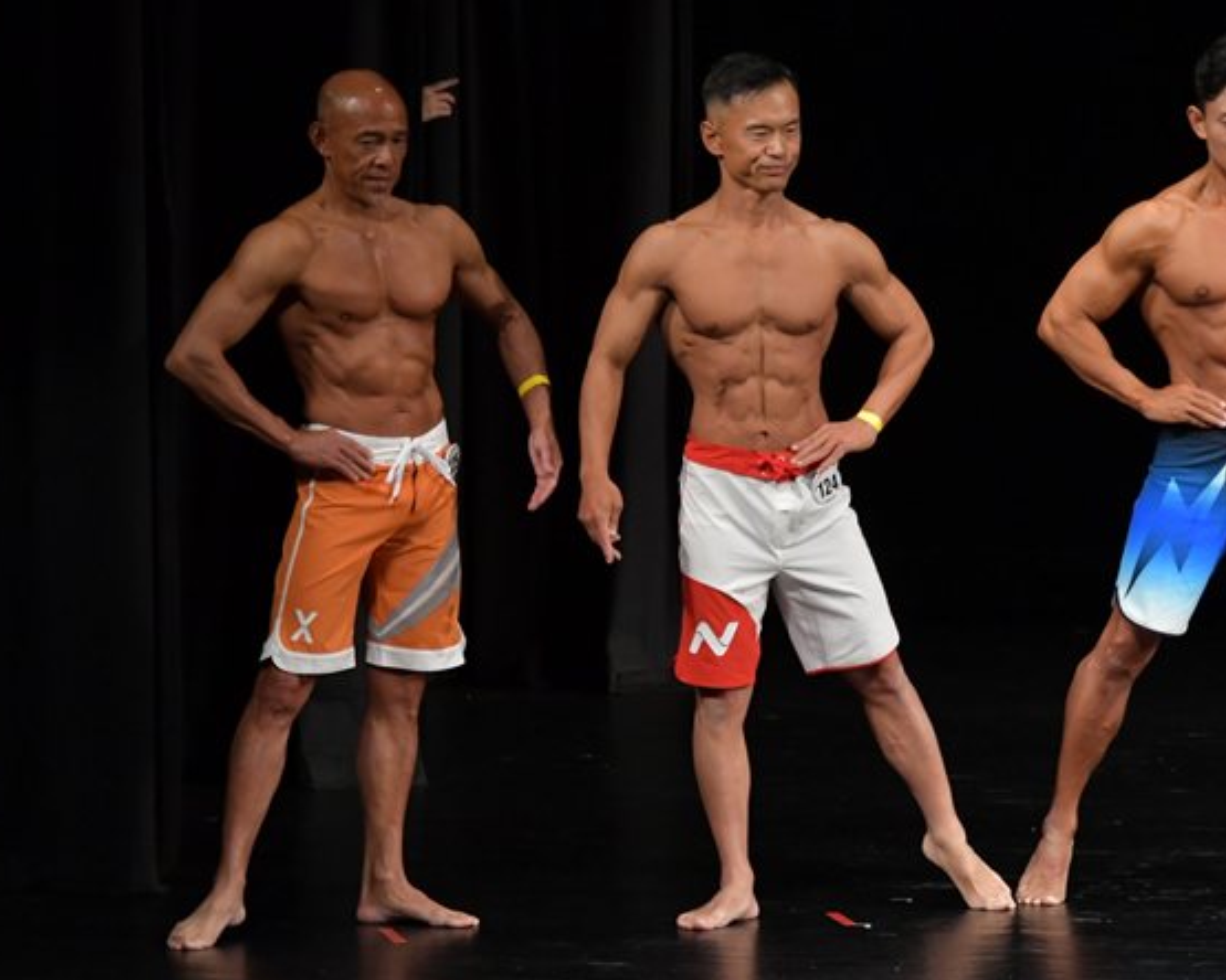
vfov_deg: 4.6
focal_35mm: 334
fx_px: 12119
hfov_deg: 5.8
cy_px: 497
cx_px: 790
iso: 3200
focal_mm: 170
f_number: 5.6
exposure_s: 1/400
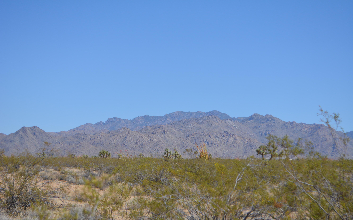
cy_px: 116
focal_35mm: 85
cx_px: 177
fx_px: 813
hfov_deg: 24.5
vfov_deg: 15.5
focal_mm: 55
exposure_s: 1/1600
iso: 400
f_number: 7.1
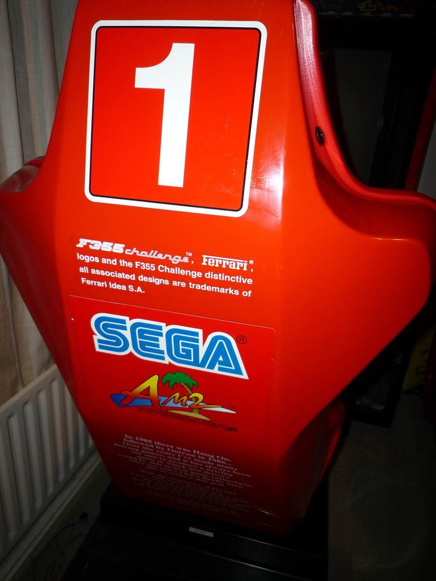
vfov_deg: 69.4
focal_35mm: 25
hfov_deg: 54.9
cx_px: 218
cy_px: 290
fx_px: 420
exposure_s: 1/30
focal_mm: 4.4
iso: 100
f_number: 2.8
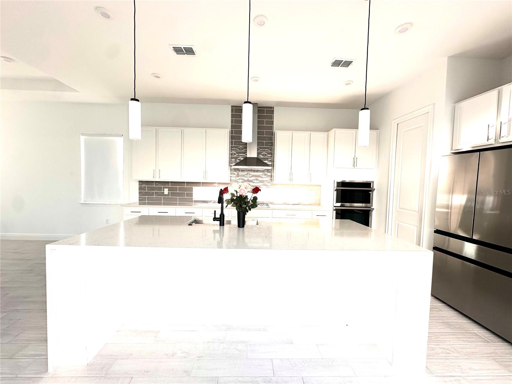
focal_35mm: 14
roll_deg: -0.8
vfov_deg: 85.6
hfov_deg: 102.1
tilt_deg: -2.3
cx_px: 256
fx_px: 207
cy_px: 192
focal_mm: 2.22
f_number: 2.2
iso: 40
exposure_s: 1/120
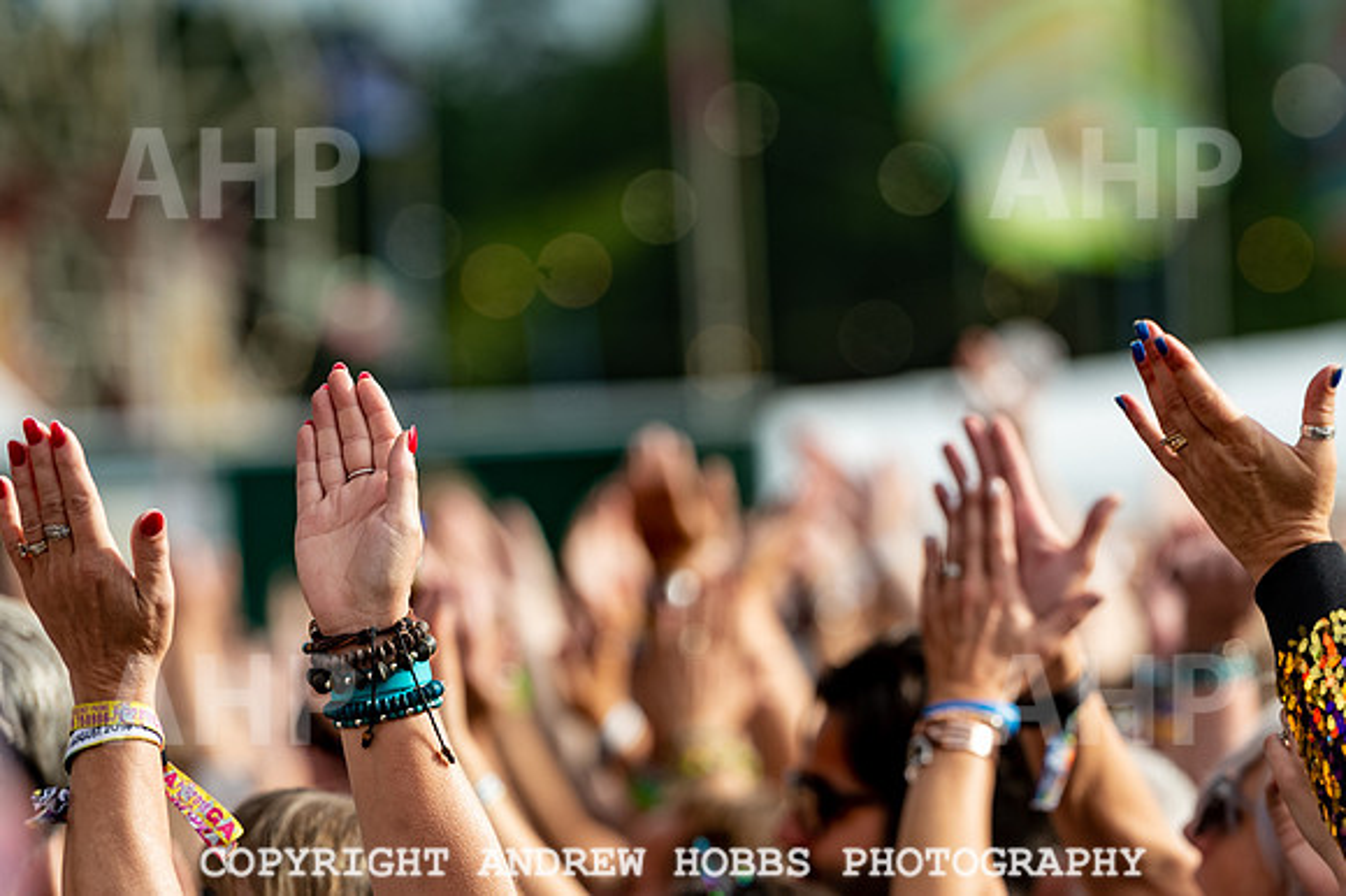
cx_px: 1123
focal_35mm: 334
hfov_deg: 6.2
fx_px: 12475
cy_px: 564
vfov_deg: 4.1
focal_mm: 200
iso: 100
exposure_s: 1/500
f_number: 4
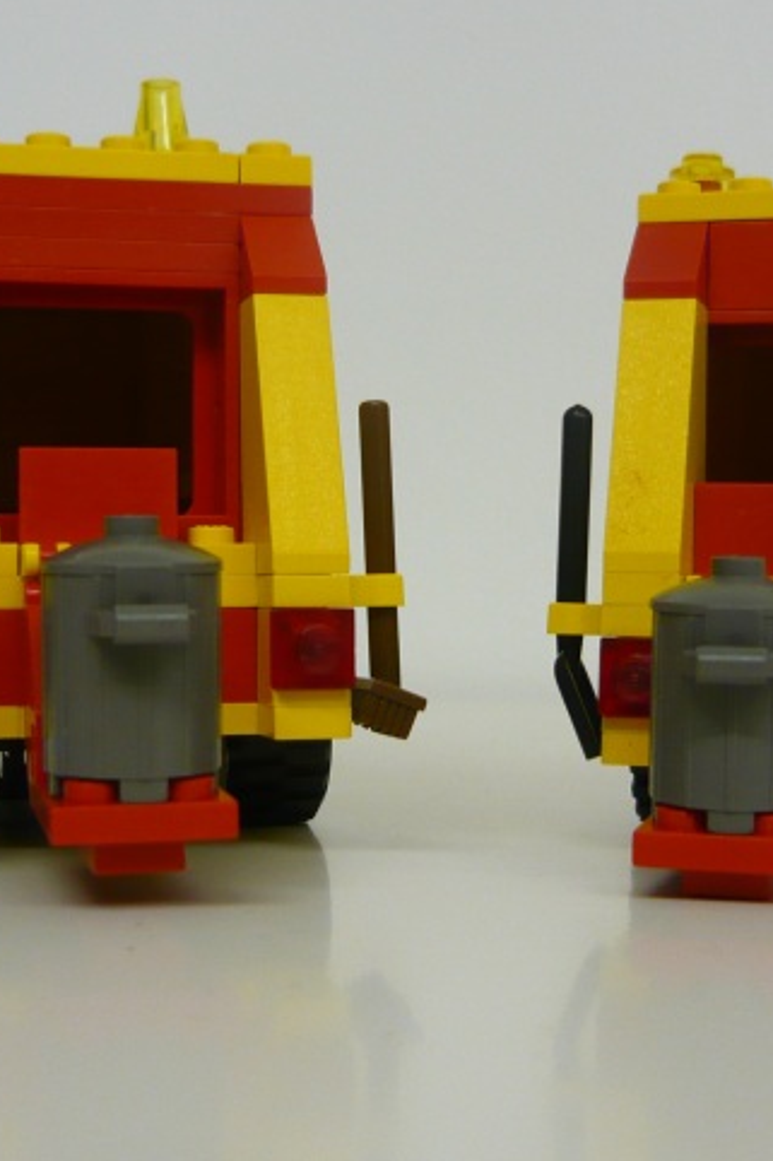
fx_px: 1837
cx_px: 388
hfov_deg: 23.8
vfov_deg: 35.1
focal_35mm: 57
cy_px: 544
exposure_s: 1/30
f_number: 2.8
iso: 200
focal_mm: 5.5
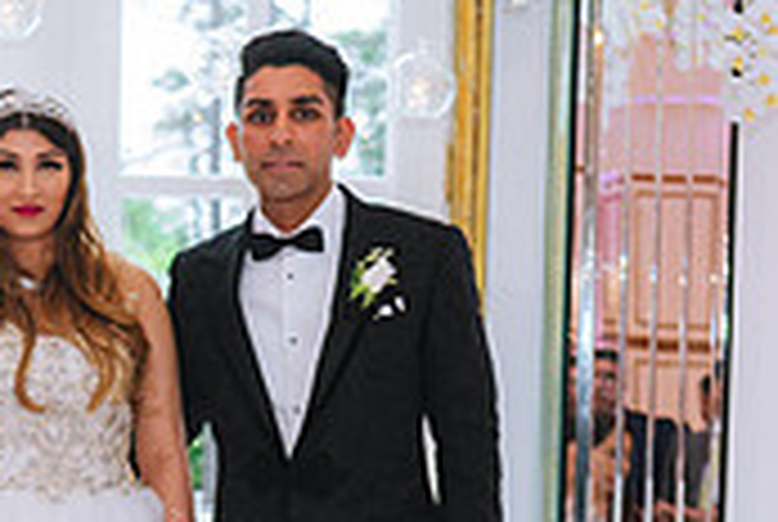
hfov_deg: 18.6
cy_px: 547
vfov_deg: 12.7
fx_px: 2316
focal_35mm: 107
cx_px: 18
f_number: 2.8
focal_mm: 32
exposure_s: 1/200
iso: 800
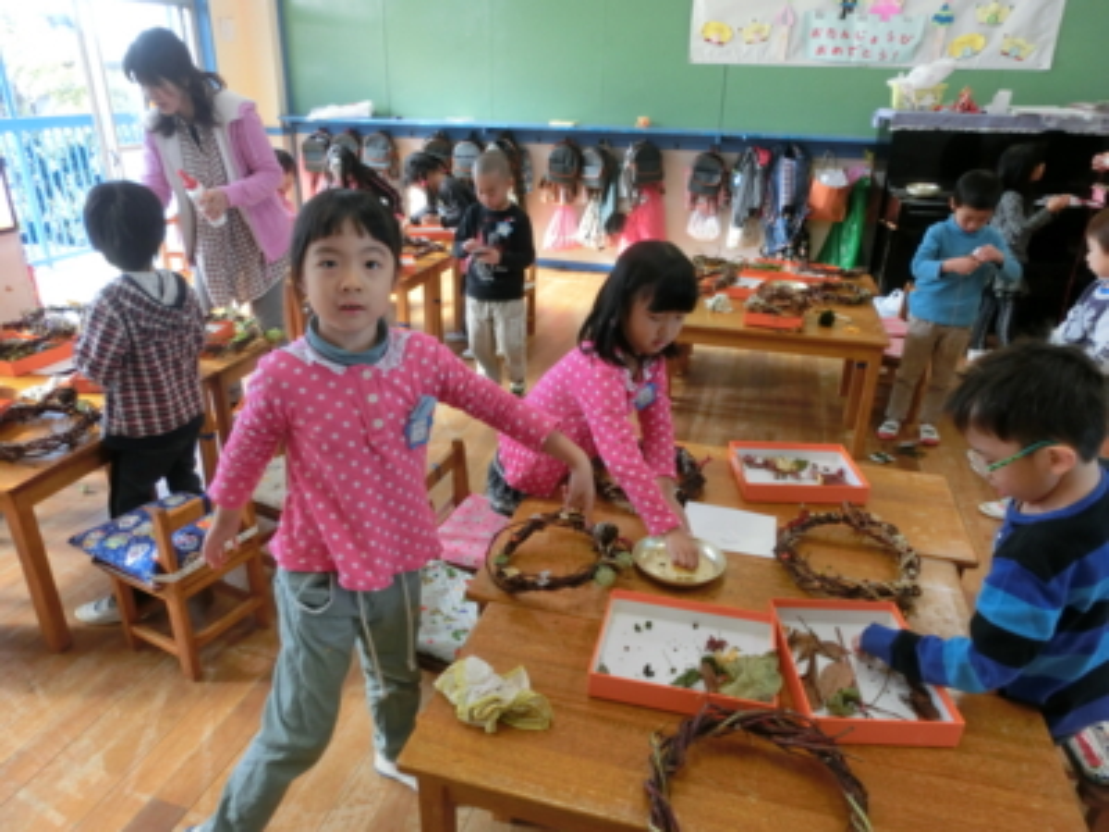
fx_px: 769
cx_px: 554
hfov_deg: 71.6
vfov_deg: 56.8
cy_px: 416
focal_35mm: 24
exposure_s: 1/125
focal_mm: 4.24
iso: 160
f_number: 3
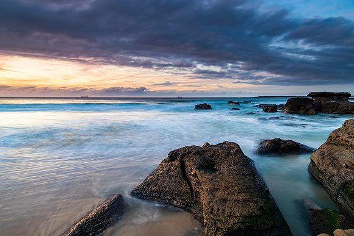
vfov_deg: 52.7
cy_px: 118
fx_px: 238
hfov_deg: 73.2
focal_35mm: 24
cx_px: 177
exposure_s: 8
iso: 40
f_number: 9
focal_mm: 24
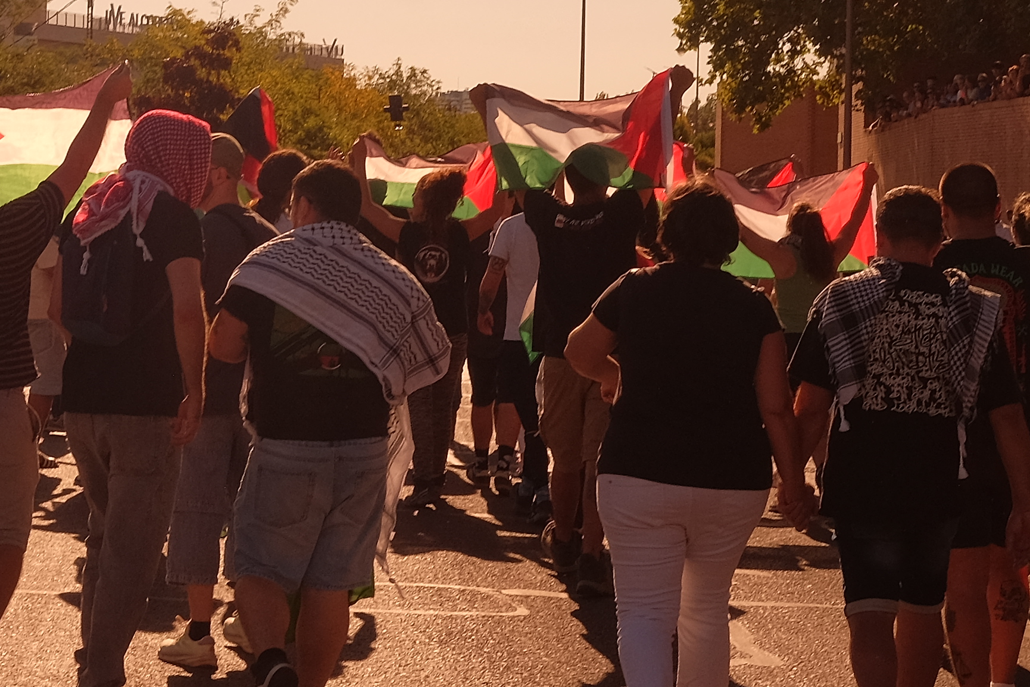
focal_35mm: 116
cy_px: 148
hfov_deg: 17.4
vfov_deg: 11.8
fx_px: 3319
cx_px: 147
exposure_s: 1/500
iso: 200
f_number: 11
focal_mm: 27
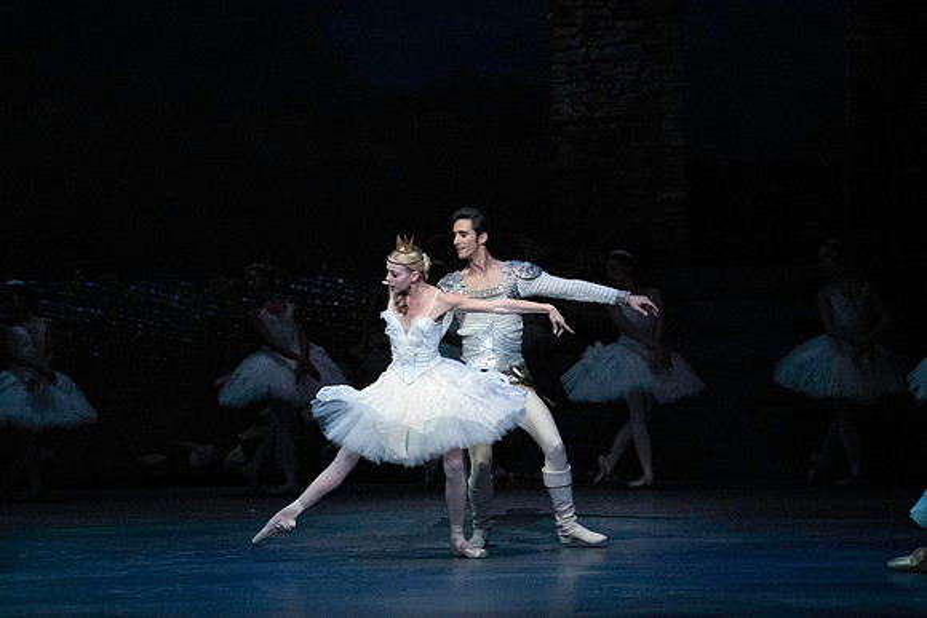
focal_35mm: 200
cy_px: 309
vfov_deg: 6.9
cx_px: 464
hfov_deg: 10.3
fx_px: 5151
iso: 25600
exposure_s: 1/400
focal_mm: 200
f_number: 5
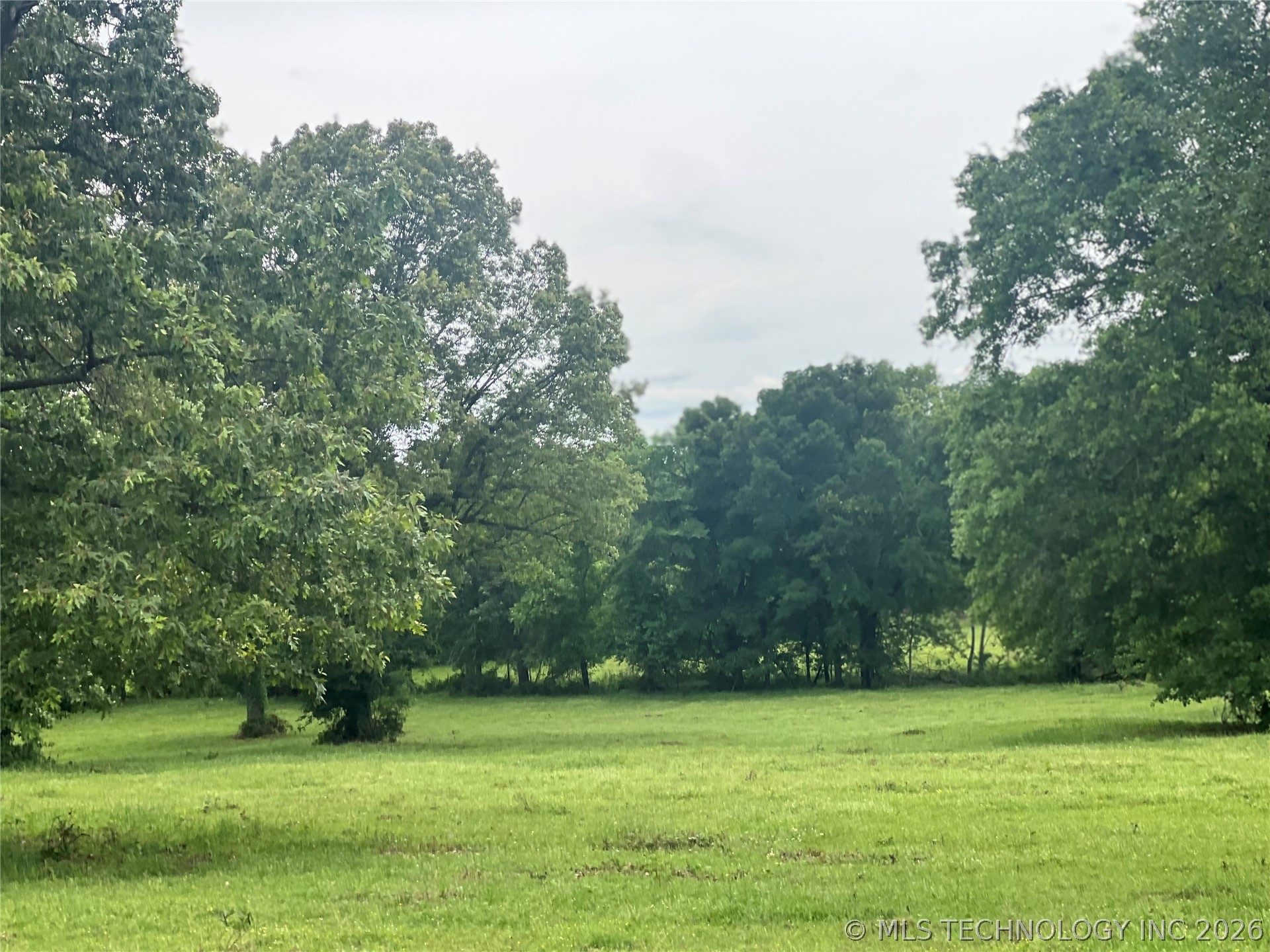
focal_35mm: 77
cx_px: 635
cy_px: 476
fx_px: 2825
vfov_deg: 19.1
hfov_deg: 25.3
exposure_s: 1/164
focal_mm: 9
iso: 32
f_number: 2.8
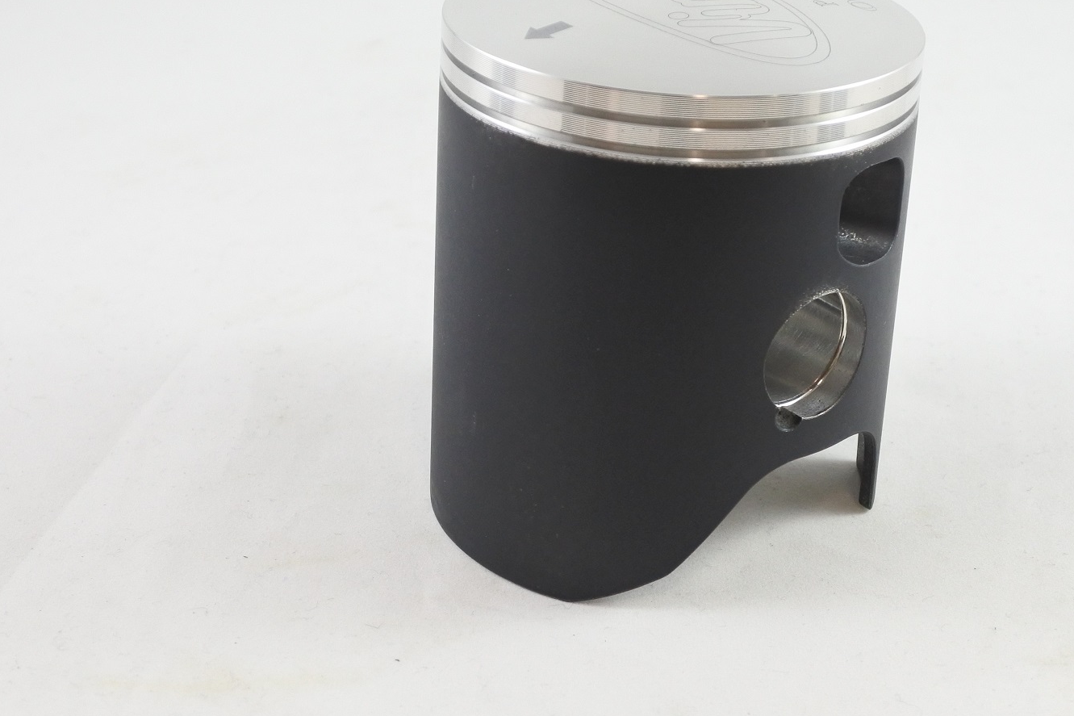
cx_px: 657
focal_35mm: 45
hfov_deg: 43.3
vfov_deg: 29.8
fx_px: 1342
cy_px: 276
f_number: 4
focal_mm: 13.7
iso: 500
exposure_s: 1/125
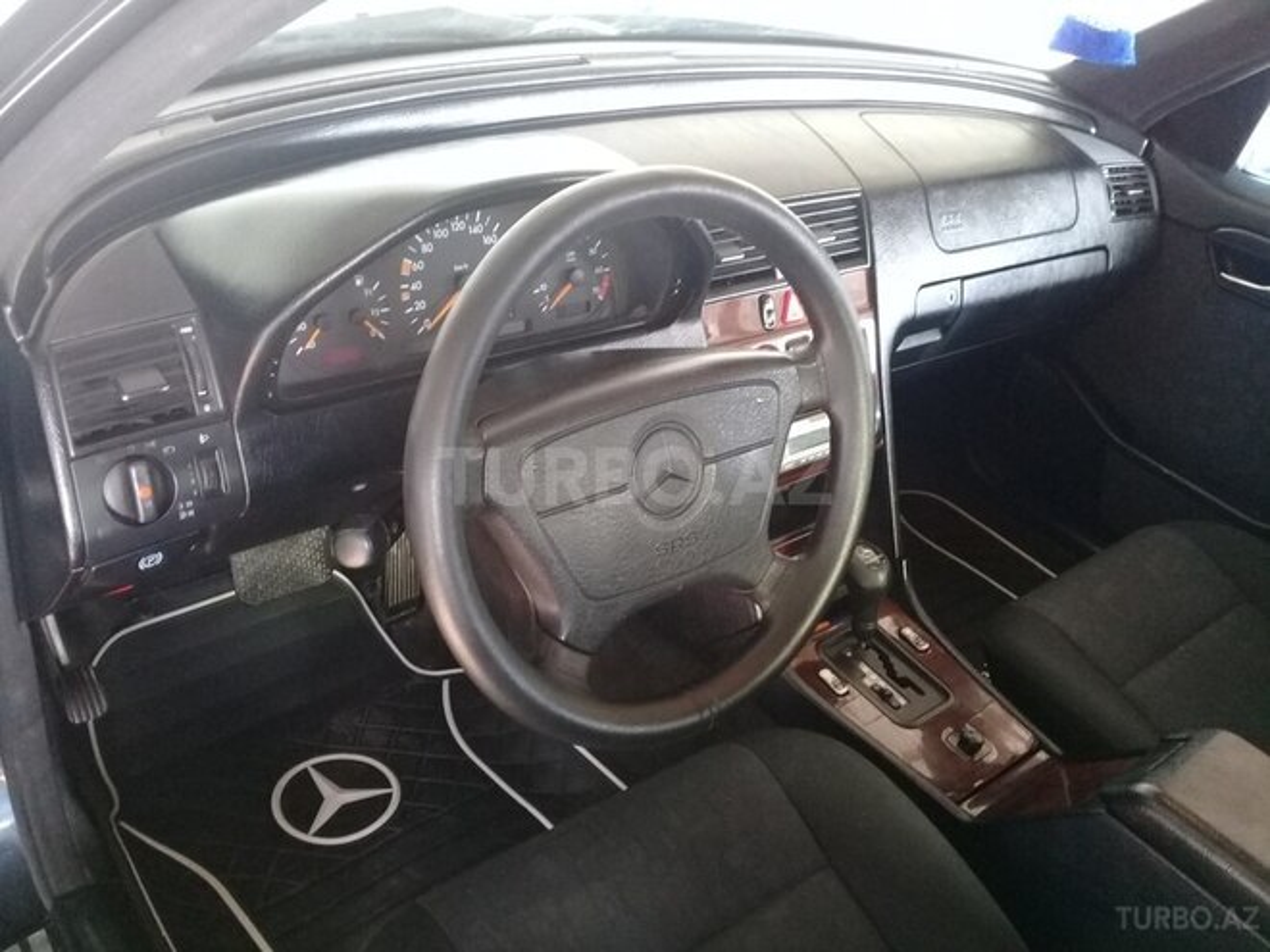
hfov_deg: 58.4
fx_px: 1137
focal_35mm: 31
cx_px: 635
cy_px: 476
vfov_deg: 45.4
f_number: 2.2
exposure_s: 1/20
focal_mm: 3.3
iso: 200
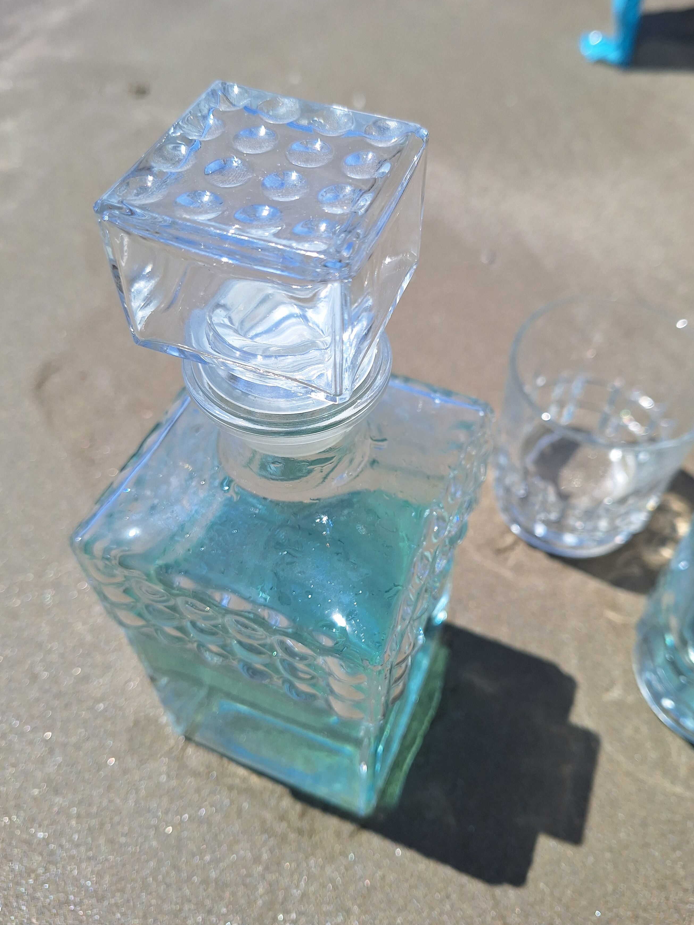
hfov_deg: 51.3
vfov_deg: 65.3
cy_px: 447
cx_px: 381
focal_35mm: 27
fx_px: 722
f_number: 1.8
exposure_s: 1/2304
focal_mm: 5.54
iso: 40
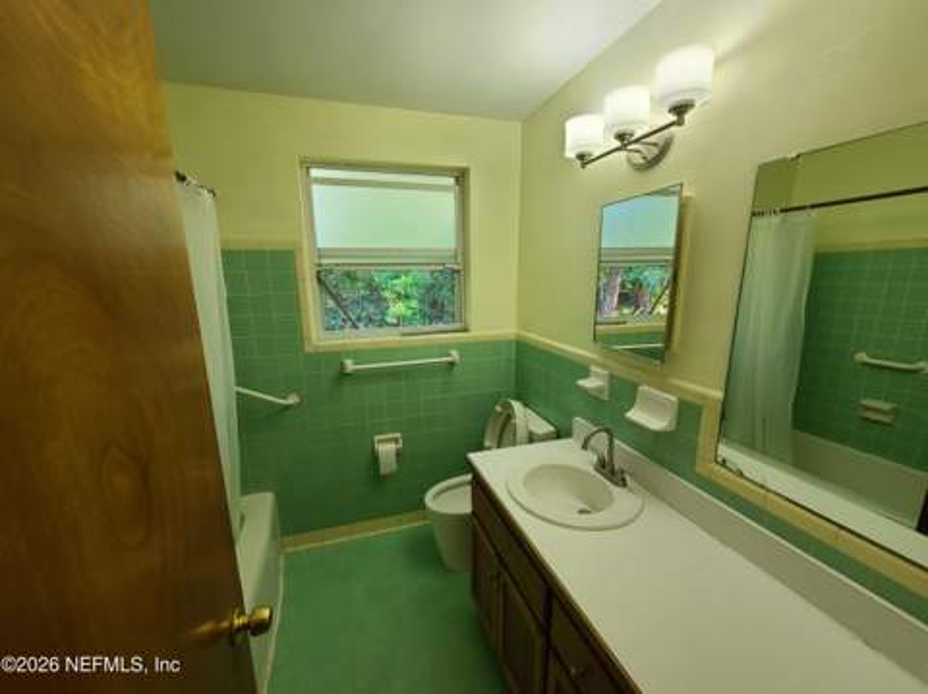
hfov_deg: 106.2
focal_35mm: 13
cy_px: 347
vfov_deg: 89.8
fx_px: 348
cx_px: 464
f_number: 2.2
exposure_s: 1/60
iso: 125
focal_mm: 2.2
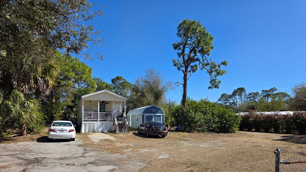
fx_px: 211
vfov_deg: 43.7
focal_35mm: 26
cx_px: 149
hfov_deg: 71.9
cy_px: 116
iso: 80
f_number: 1.7
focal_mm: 6.3
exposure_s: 1/6150
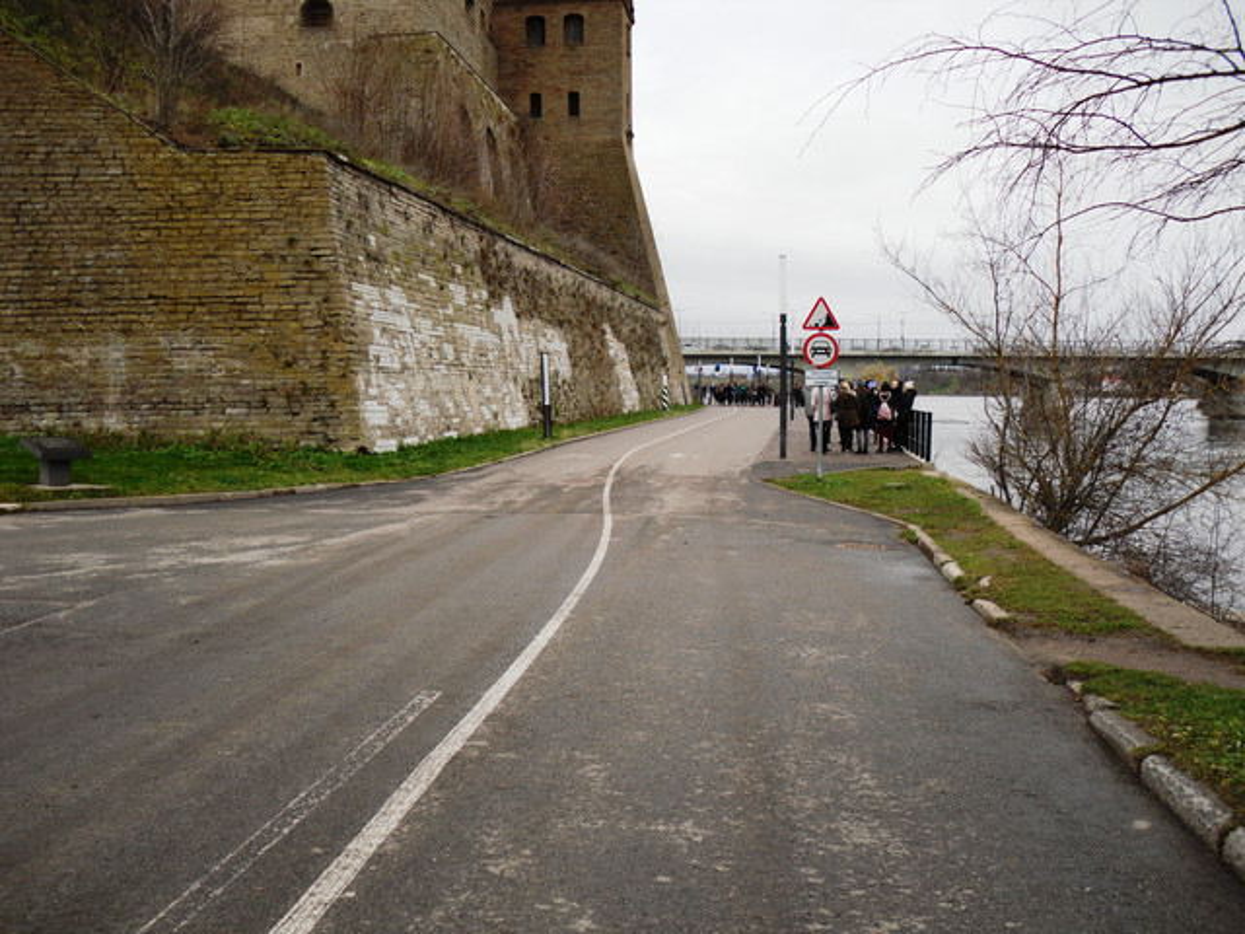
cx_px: 622
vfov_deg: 40.7
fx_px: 1259
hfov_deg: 52.6
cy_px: 467
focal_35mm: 35
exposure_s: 1/139
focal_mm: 6.3
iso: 80
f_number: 3
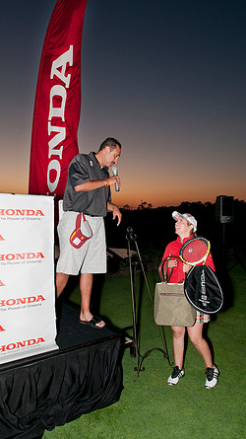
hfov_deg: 42.8
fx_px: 313
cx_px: 129
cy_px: 221
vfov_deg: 69.9
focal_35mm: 27
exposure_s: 1/60
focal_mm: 17
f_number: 5
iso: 280
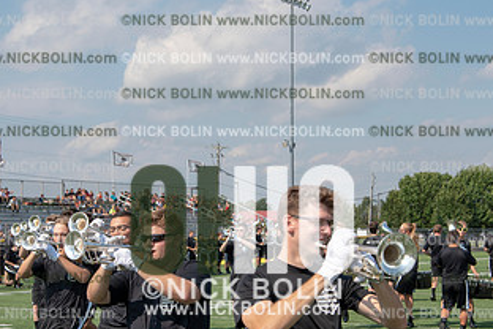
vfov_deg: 17.4
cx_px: 242
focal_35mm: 78
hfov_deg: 26.0
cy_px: 241
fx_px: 1068
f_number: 5.6
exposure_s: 1/1250
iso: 200
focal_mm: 42
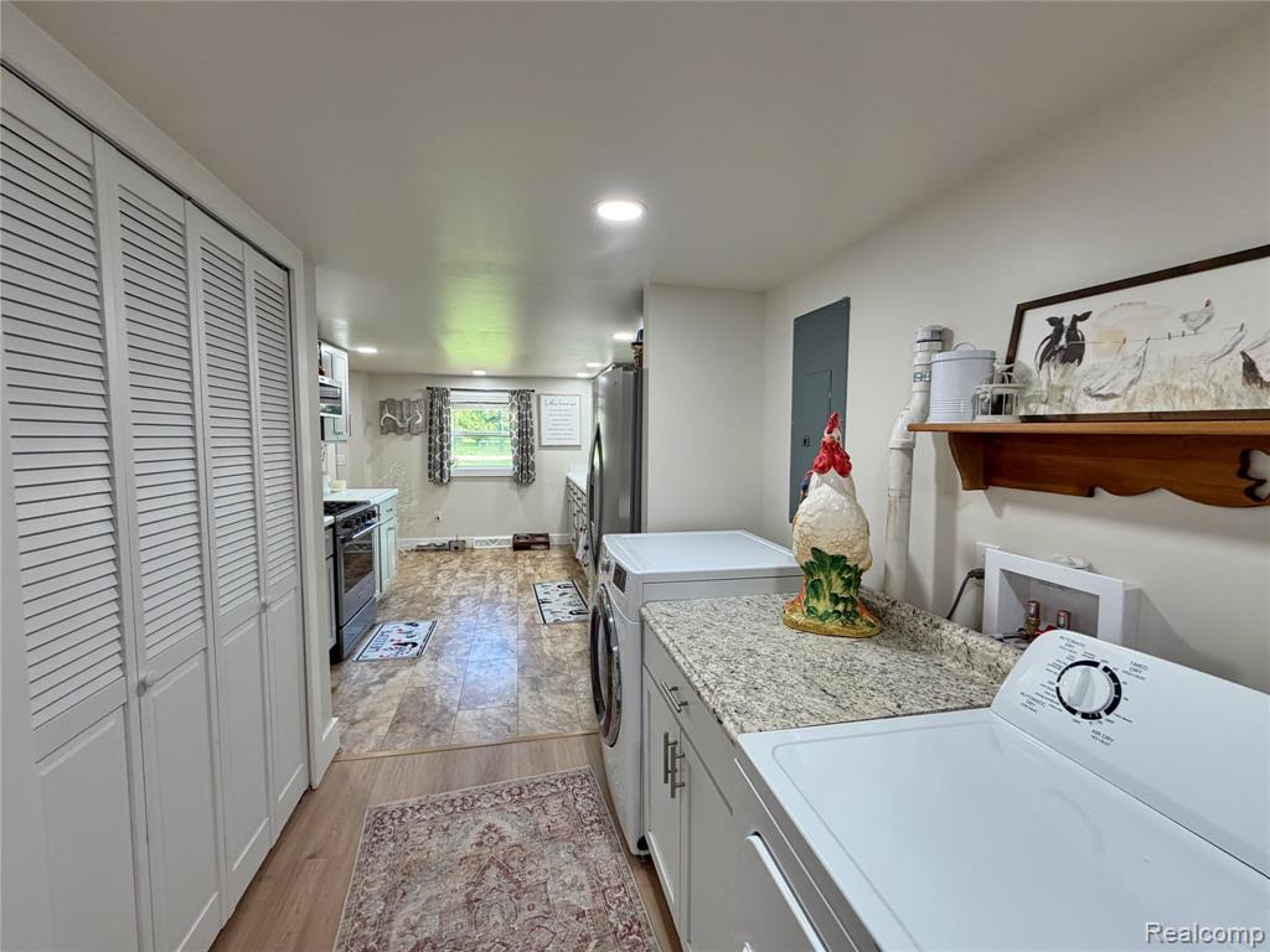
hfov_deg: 102.1
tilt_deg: -4.2
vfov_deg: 85.7
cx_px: 635
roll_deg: +2.0
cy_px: 476
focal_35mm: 14
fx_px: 514
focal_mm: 2.22
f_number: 2.2
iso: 200
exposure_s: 1/120
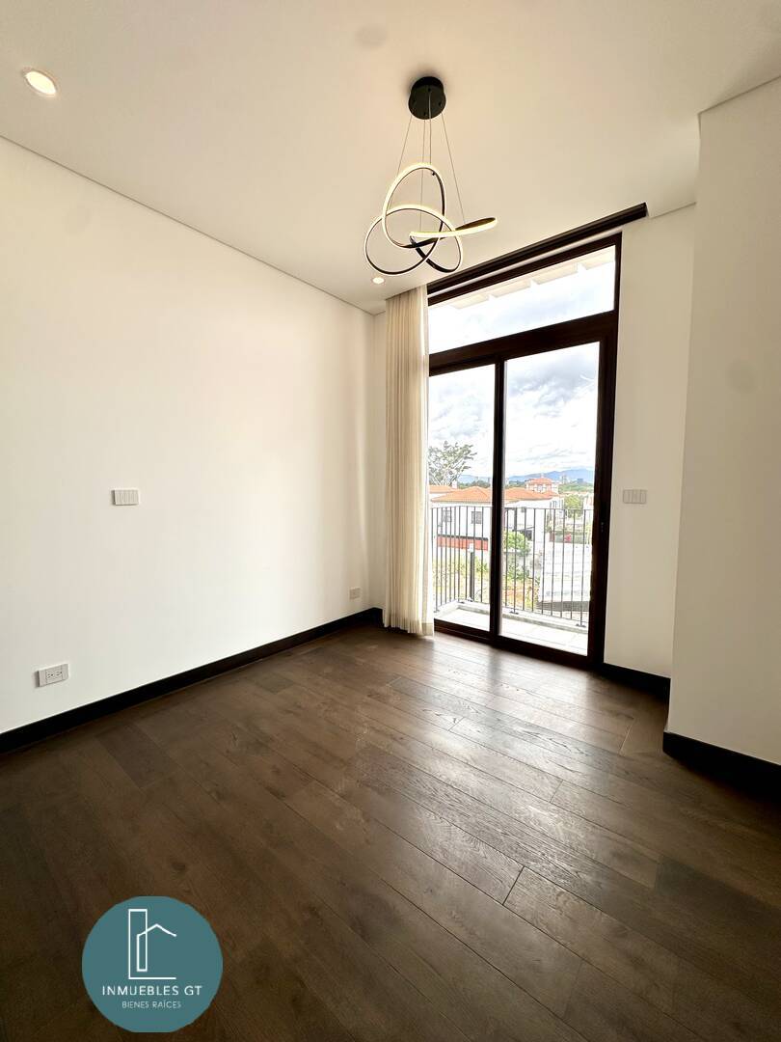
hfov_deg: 85.7
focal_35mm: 14
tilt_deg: -4.0
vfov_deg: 102.1
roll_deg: -0.2
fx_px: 421
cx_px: 390
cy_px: 521
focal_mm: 2.22
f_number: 2.2
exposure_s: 1/619
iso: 40
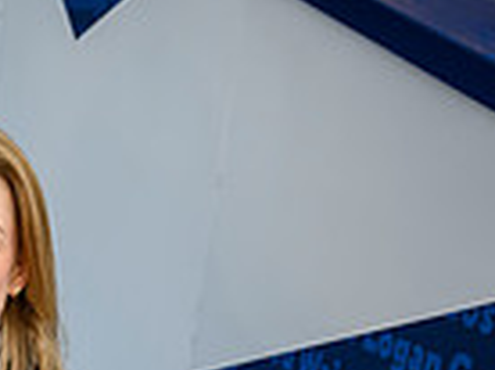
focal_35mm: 113
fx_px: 1613
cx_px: -531
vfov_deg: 12.5
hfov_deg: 14.2
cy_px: 545
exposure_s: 1/160
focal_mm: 24
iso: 500
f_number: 4.5
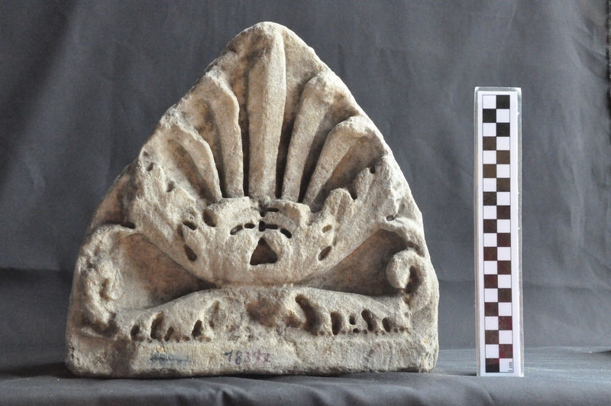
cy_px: 203
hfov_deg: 27.0
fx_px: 1271
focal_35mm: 75
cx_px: 306
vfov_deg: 18.1
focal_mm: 50
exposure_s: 1/200
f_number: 13
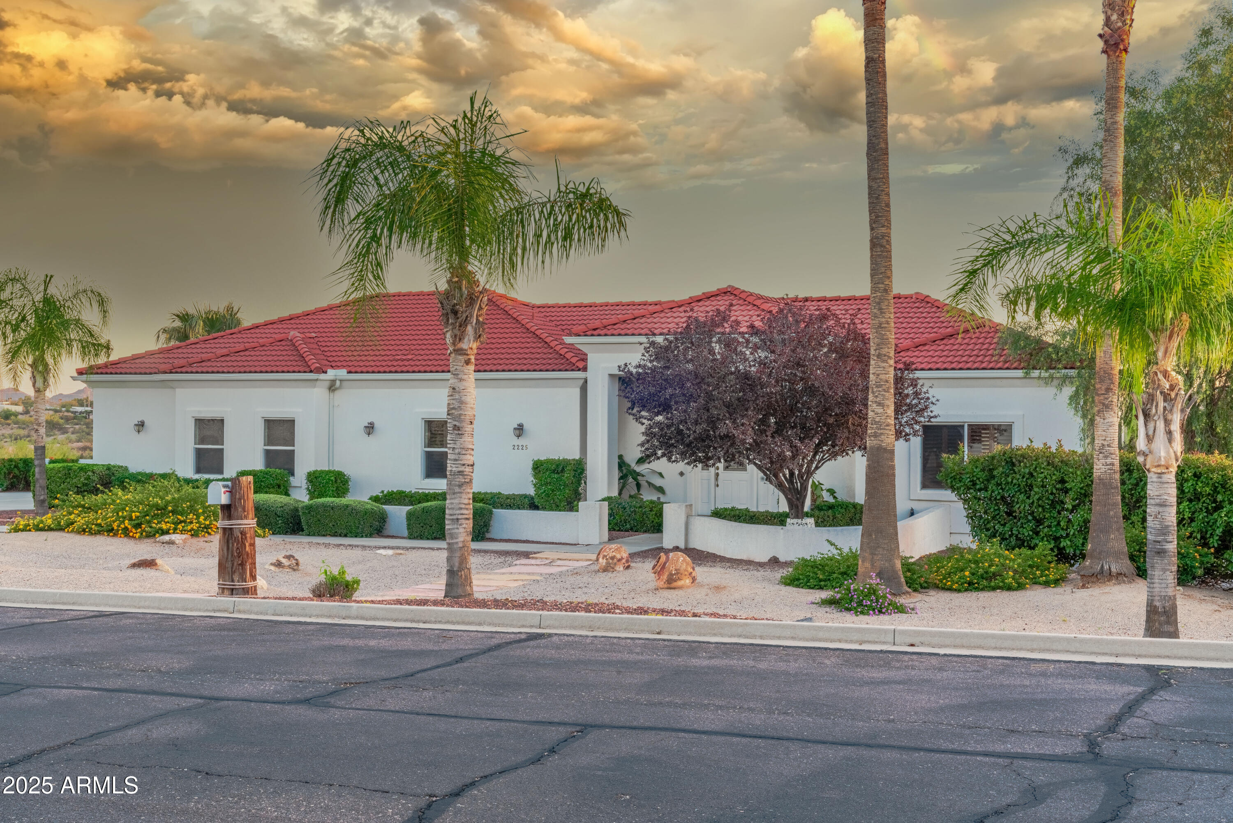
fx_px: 1439
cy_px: 412
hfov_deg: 46.4
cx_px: 616
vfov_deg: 31.9
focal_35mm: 42
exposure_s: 1/160
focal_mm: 42
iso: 160
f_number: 22
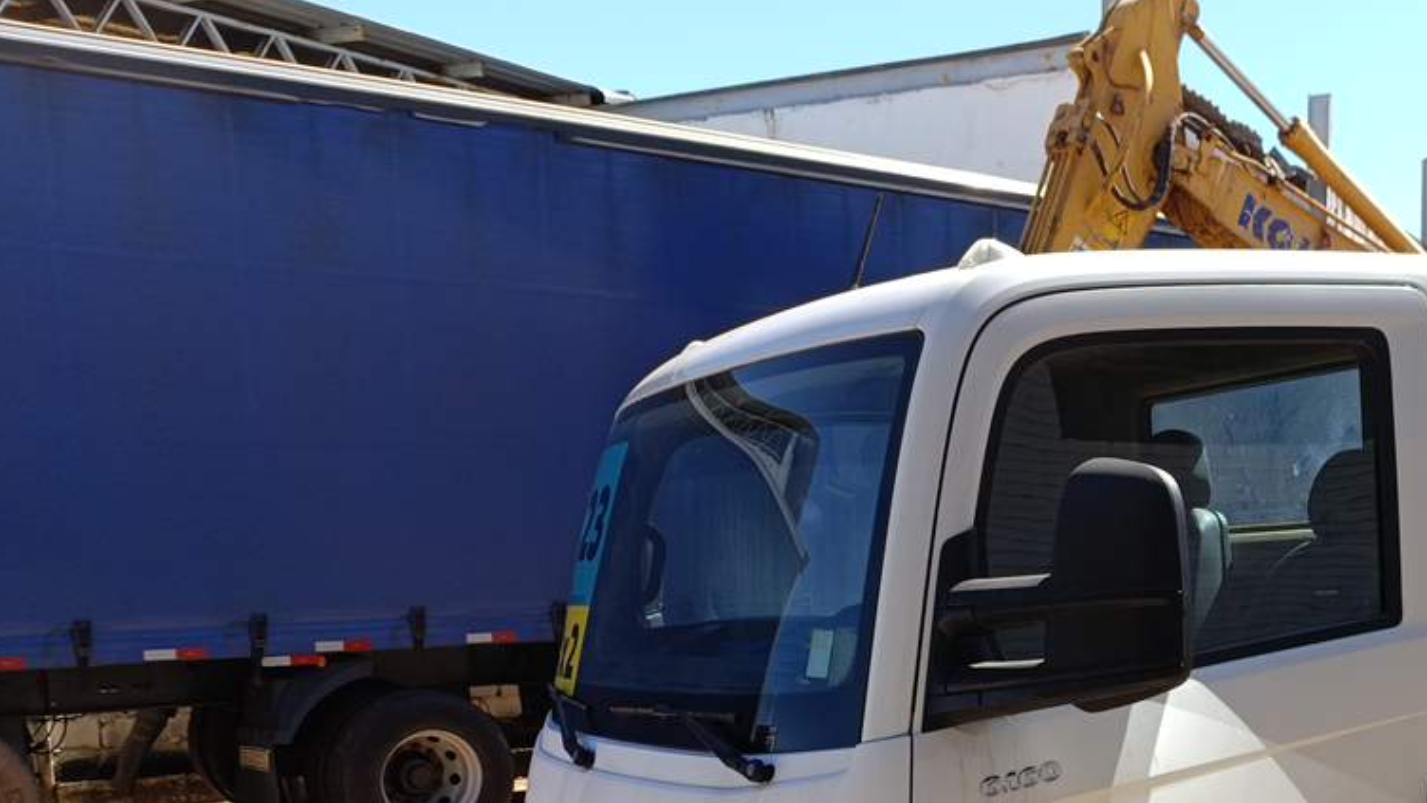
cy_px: 826
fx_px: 1816
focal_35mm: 48
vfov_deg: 23.7
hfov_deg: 40.2
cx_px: 1235
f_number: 1.6
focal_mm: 6.14
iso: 50
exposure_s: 1/304
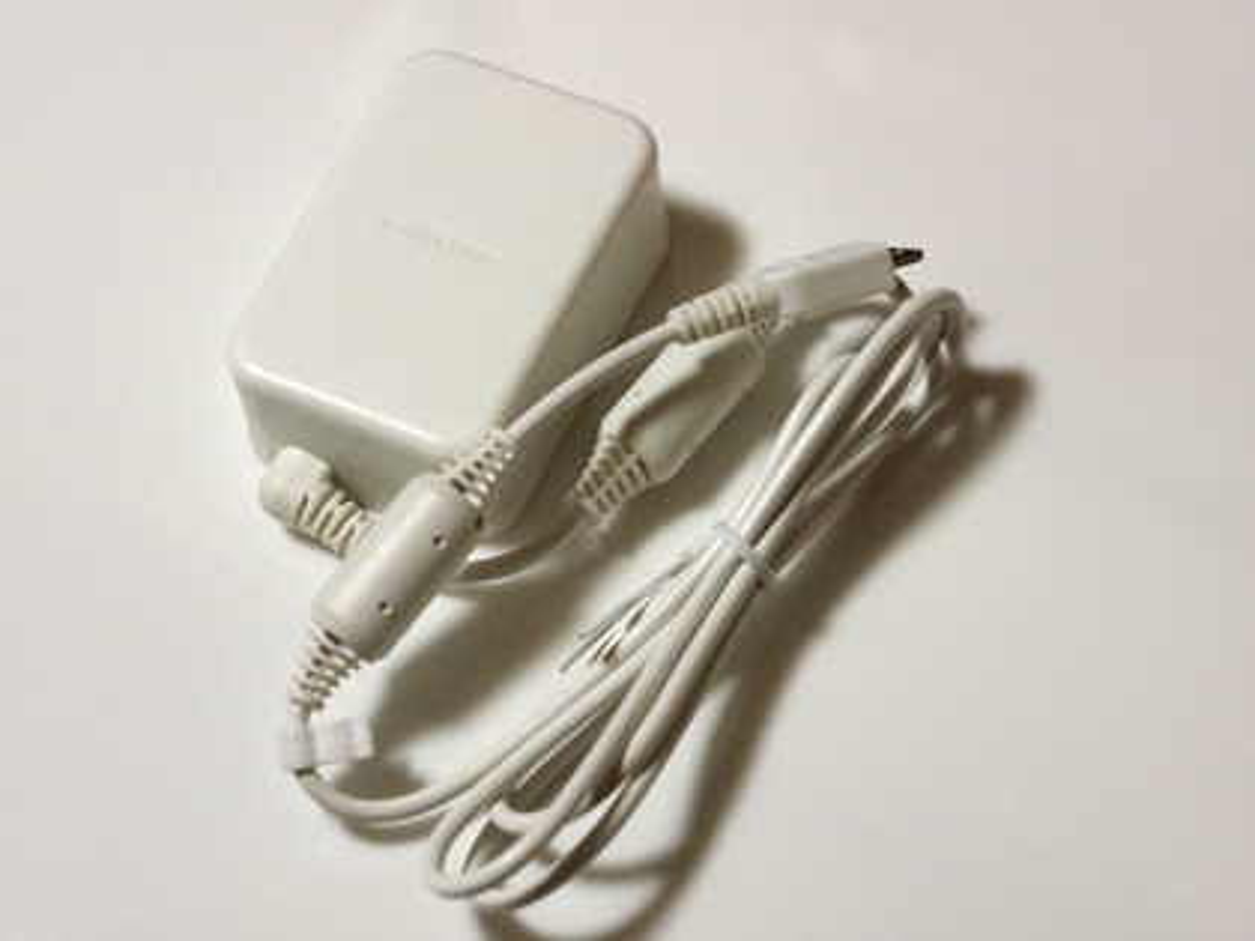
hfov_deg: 16.4
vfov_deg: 12.3
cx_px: 628
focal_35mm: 120
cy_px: 470
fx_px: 4351
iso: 1600
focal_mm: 60
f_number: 4
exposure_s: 1/50
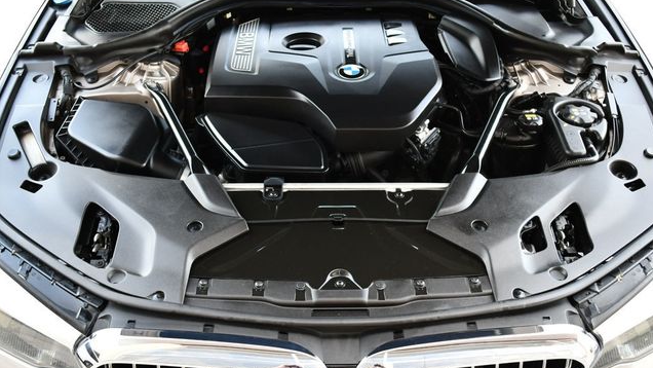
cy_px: 191
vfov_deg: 31.2
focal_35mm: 38
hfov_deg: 52.8
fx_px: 658
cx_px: 328
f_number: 3.5
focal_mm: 18
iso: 640
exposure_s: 1/250
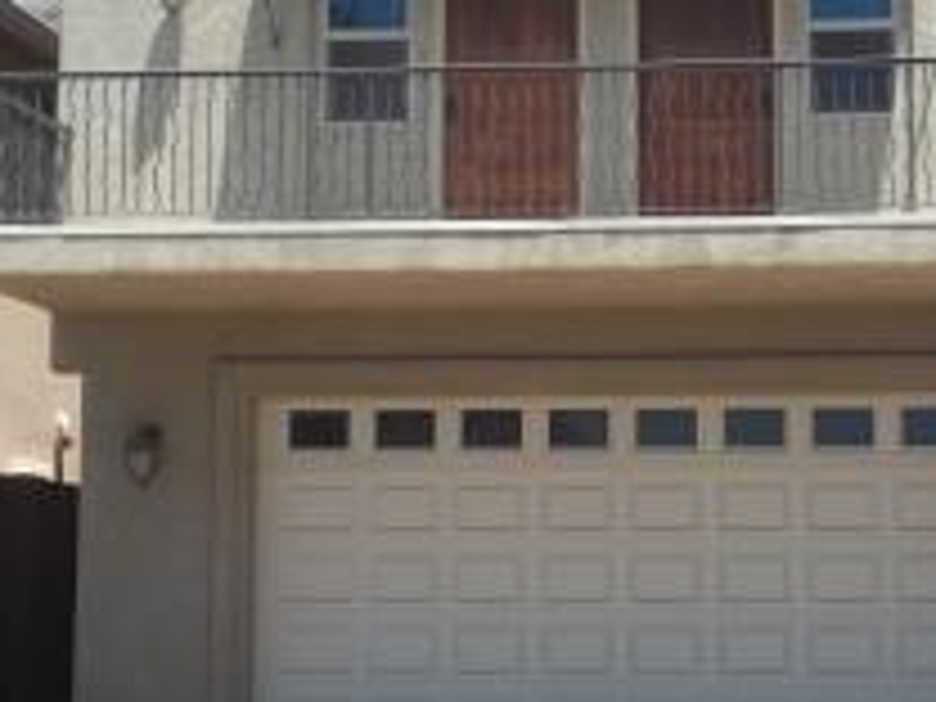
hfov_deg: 18.0
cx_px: 585
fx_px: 2947
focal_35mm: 109
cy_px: 176
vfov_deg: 13.5
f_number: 4
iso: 64
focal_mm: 11.3
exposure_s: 1/500
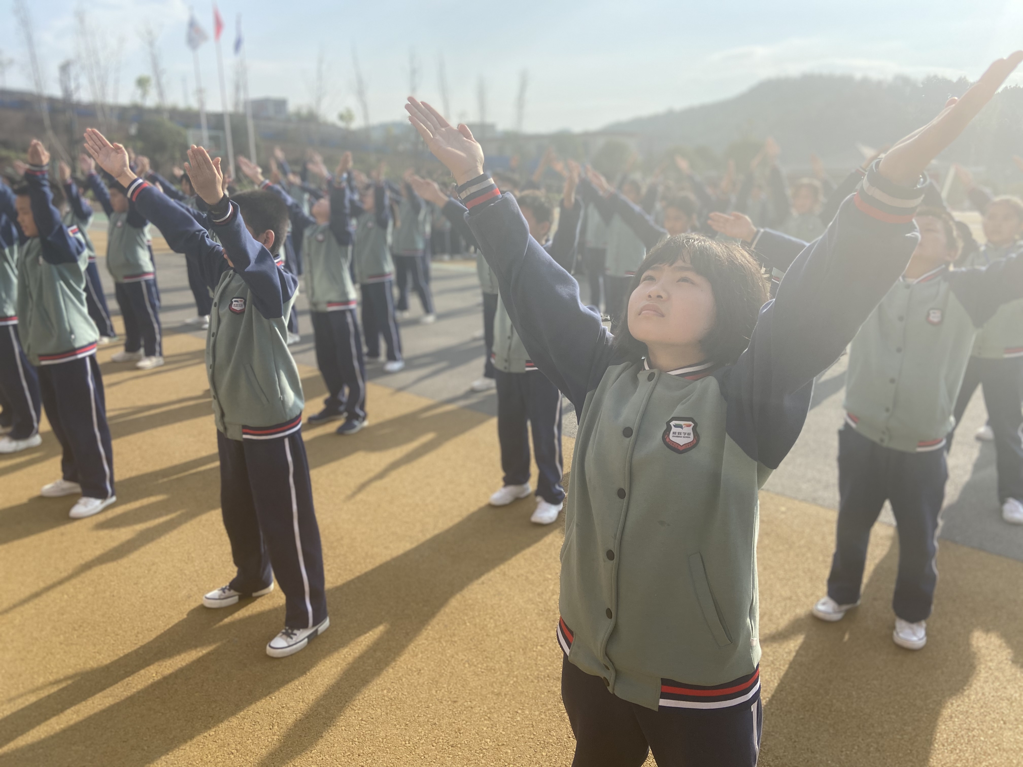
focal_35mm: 26
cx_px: 512
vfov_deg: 53.1
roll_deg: +0.4
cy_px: 384
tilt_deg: -15.3
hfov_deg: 67.3
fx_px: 768
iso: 32
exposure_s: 1/2571
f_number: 1.8
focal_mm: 4.25
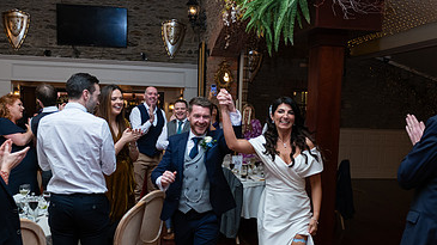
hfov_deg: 50.4
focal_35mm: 40
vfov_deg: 29.5
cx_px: 238
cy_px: 155
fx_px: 463
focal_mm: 24
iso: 640
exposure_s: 1/160
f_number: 3.5
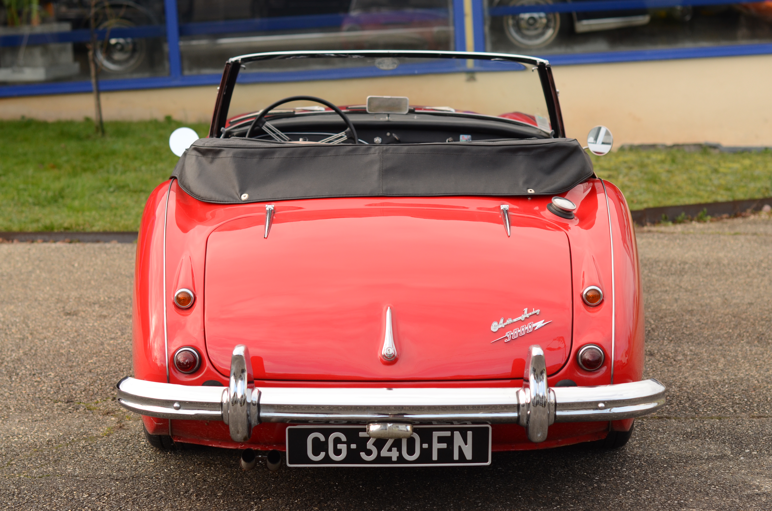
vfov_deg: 18.1
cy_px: 256
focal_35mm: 75
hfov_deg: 27.0
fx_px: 1605
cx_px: 386
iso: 320
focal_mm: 50
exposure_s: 1/1600
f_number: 3.2
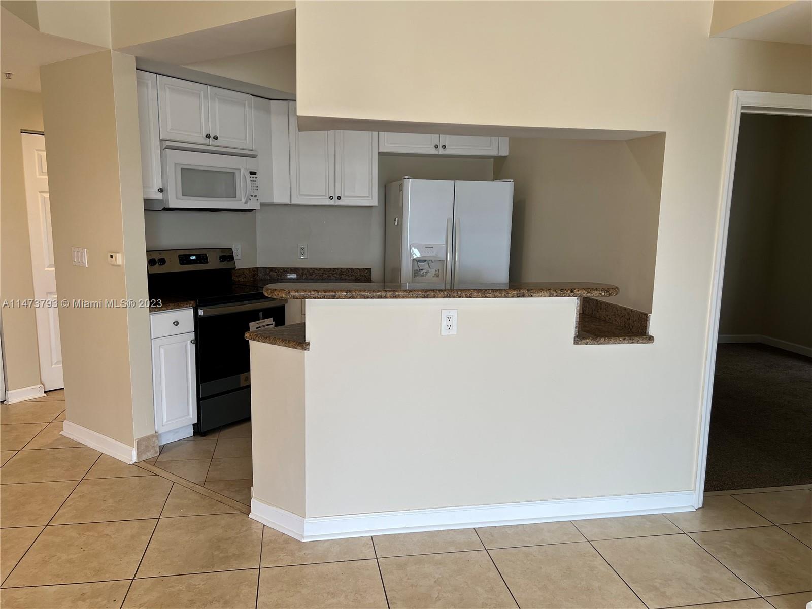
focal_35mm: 26
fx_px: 610
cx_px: 406
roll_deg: -0.9
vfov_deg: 53.1
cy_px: 304
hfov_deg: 67.3
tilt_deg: -9.3
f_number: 1.5
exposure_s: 1/120
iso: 64
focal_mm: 5.7
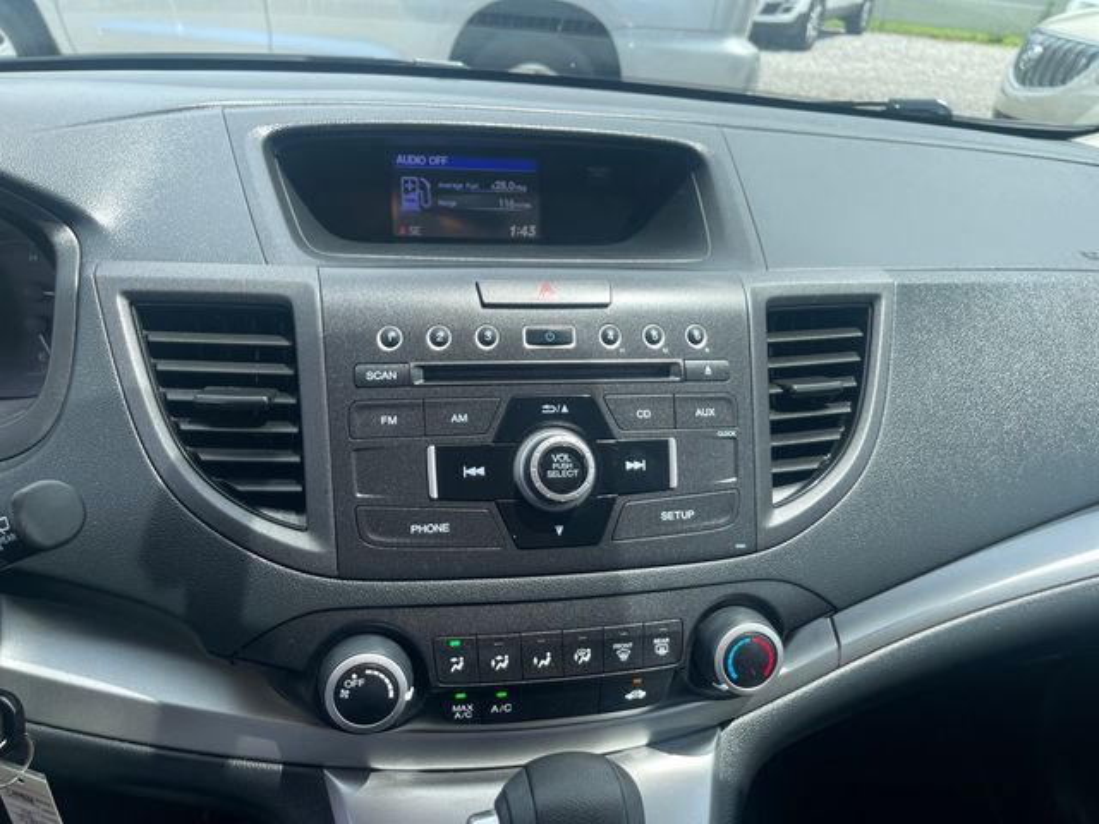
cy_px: 412
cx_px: 550
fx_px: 825
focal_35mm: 26
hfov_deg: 67.3
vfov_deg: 53.1
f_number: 1.6
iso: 32
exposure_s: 1/704
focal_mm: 5.1
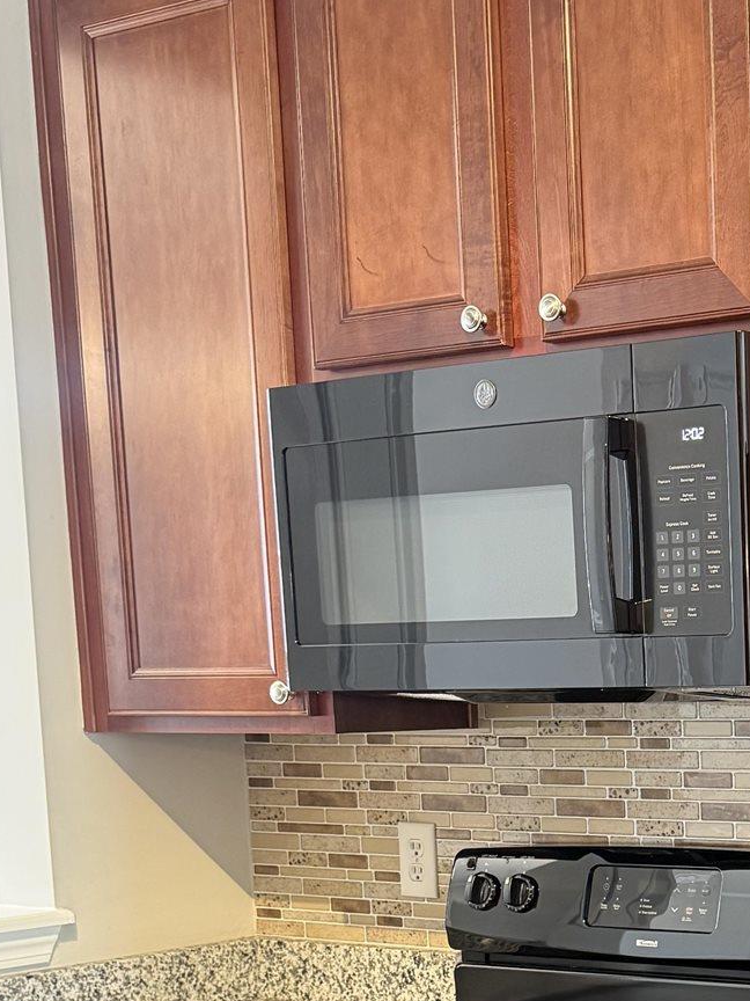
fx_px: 1849
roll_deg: +0.4
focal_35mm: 64
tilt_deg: -6.8
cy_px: 963
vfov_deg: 28.7
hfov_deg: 21.6
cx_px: 841
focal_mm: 6.76
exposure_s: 1/60
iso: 320
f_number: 1.78
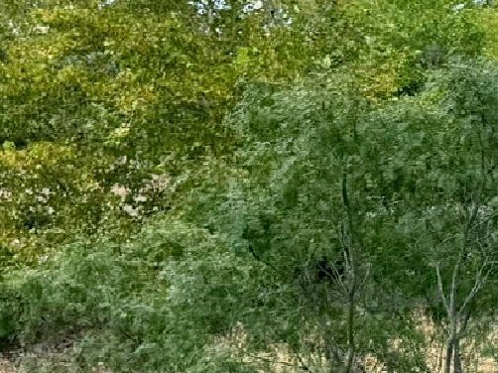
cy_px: 158
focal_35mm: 98
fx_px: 1409
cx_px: 983
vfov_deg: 15.1
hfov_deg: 15.9
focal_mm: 6.86
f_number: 1.78
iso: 80
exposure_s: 1/900
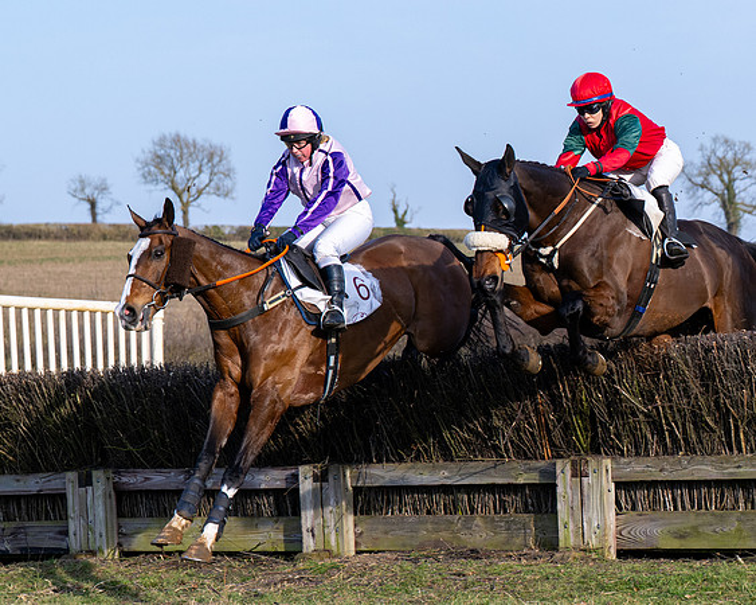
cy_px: 290
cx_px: 586
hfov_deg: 13.1
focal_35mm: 147
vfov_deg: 10.5
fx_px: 3283
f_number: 4
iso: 250
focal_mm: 70
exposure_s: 1/2000
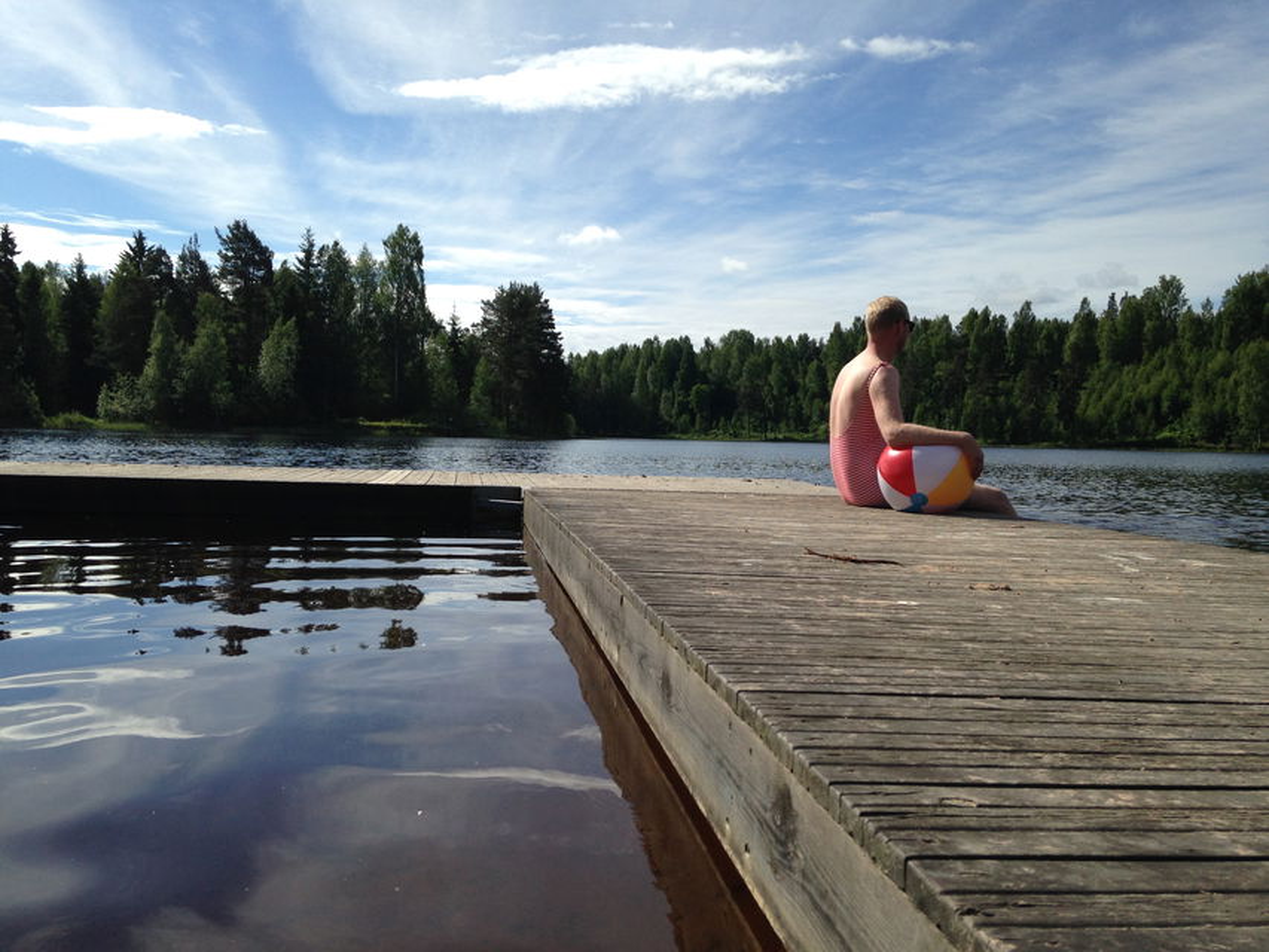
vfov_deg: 43.0
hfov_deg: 55.3
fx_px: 1210
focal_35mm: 33
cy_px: 476
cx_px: 634
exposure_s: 1/2463
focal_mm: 4.12
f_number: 2.4
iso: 50
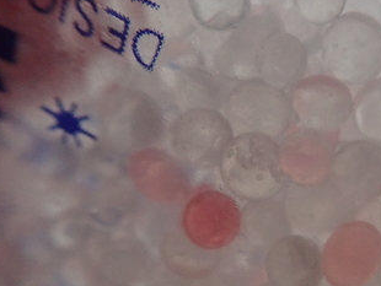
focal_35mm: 58
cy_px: 220
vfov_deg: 24.9
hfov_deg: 31.4
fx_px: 639
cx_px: 353
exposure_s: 1/80
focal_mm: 5.5
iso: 800
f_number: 2.3
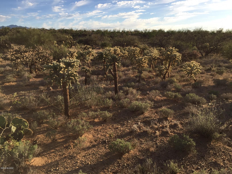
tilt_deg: -12.5
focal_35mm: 29
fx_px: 194
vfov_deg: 48.2
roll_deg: -0.4
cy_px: 87
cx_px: 116
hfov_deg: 61.7
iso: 32
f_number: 2.2
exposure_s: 1/1163
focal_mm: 4.15
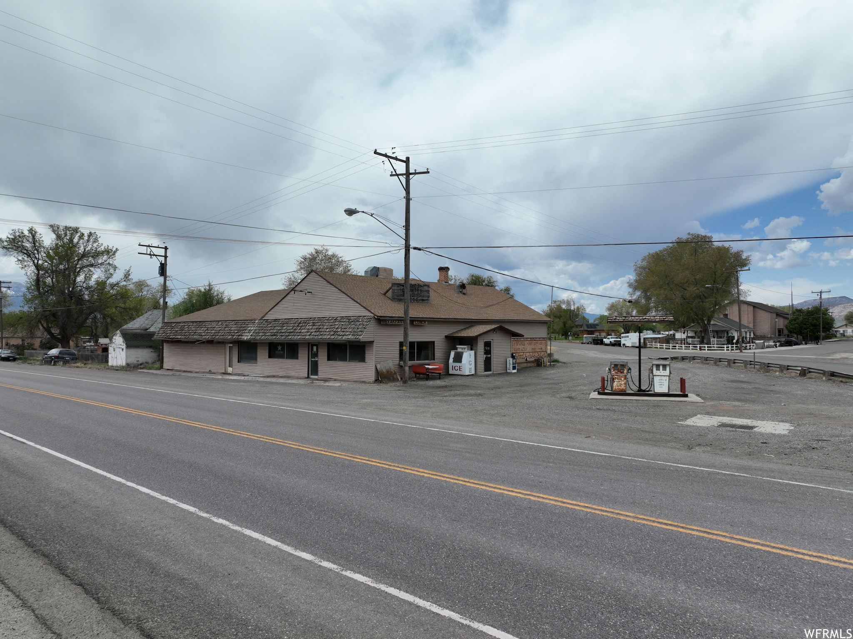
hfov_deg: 71.6
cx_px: 426
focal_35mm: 24
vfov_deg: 56.8
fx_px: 591
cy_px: 320
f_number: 2.8
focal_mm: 12.29
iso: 130
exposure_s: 1/2500
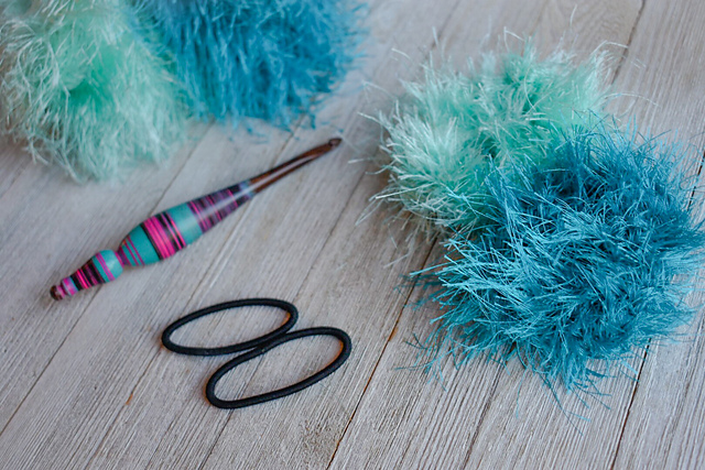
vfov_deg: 29.0
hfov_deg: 42.3
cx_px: 352
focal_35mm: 46
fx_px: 911
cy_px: 235
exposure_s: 1/40
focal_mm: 31
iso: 200
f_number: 4.2
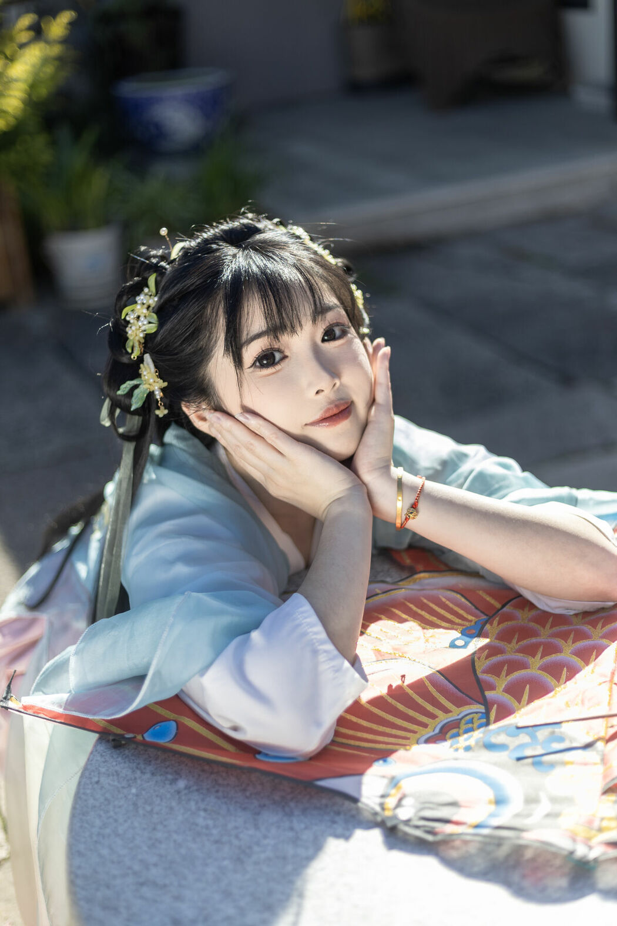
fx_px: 1285
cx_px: 308
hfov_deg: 27.0
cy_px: 463
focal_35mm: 50
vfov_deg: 39.6
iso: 100
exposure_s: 1/1600
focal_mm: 50
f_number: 1.8
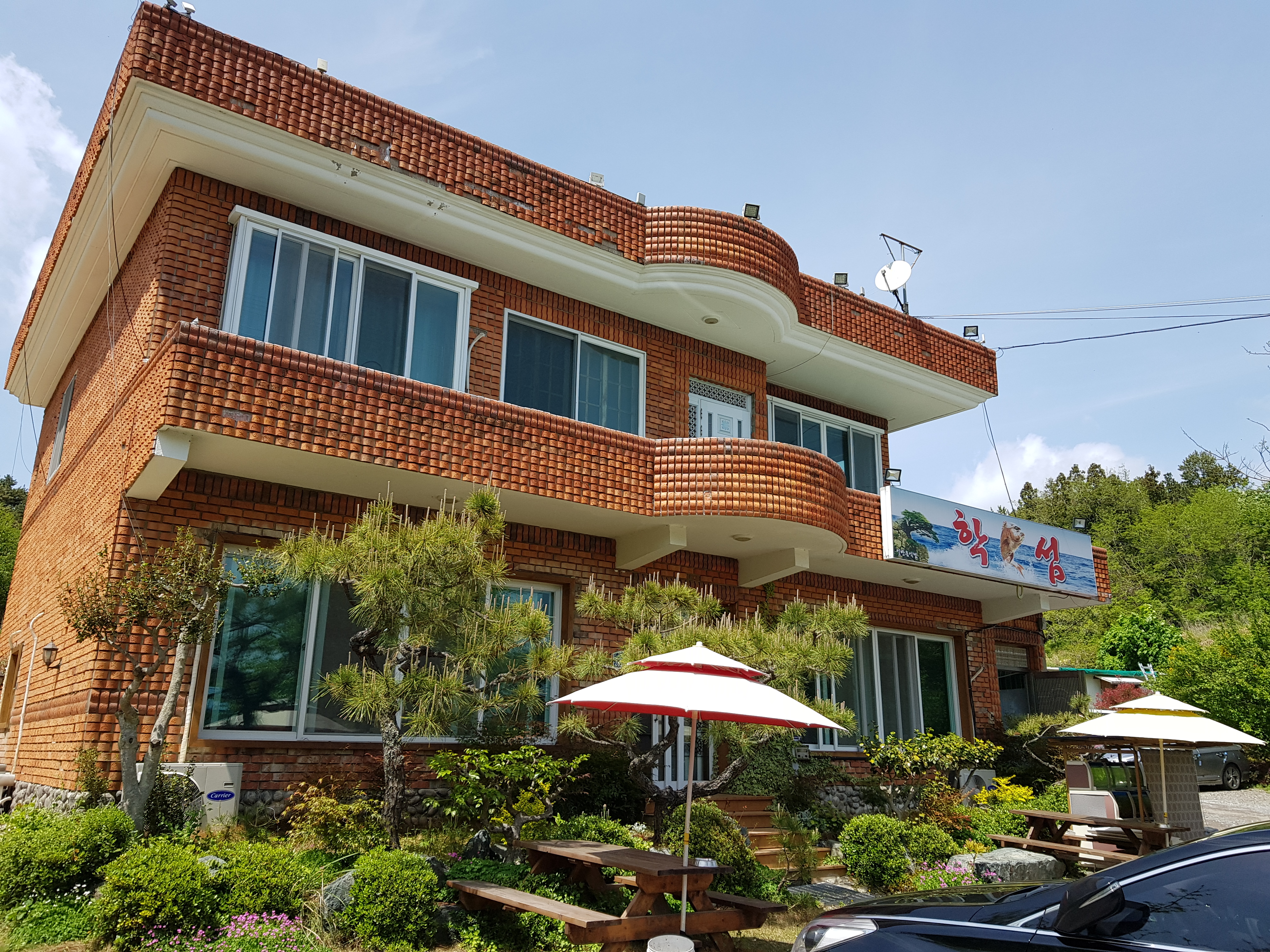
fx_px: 954
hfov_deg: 67.3
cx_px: 635
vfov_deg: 53.1
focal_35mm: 26
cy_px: 476
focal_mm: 4.2
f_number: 1.7
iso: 40
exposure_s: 1/1644
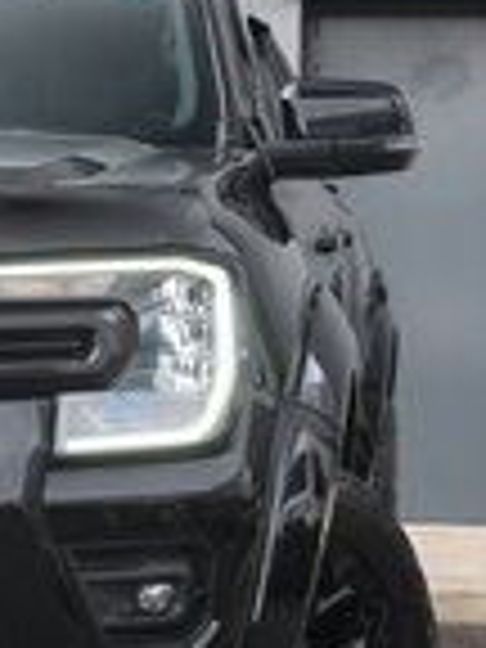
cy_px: 396
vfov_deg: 11.6
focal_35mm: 171
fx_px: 3201
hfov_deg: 8.6
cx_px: -108
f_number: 5
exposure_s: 1/80
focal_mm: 38
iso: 250
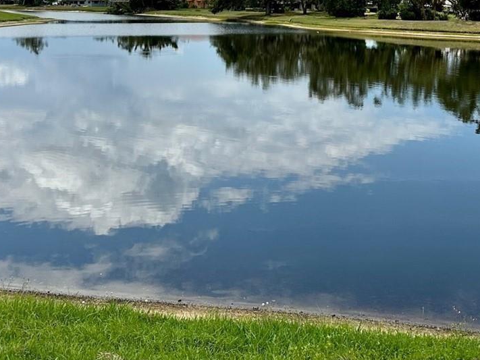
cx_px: 294
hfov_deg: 35.4
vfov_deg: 25.4
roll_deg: -1.1
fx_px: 749
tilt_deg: +1.8
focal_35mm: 54
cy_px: -19
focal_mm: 6.86
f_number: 1.78
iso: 80
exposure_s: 1/9709
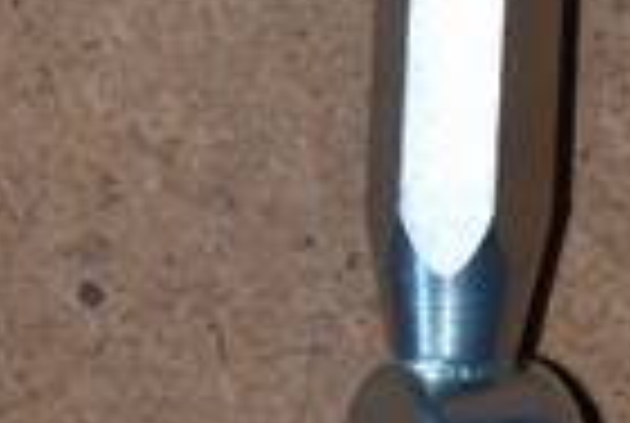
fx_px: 7922
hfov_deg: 4.6
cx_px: 522
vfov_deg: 3.0
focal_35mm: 452
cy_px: -396
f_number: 5.6
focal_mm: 55
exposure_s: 1/60
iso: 1100
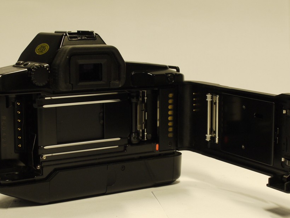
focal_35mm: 88
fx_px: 737
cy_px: 142
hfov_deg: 22.2
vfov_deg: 16.8
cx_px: 150
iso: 400
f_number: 8
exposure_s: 1/15
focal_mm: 30
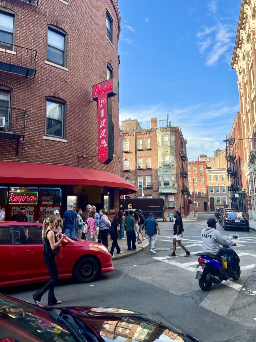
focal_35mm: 26
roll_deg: +0.8
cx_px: 128
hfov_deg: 53.1
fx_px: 256
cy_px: 171
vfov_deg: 67.3
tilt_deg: +8.9
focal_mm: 5.7
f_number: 1.5
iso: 50
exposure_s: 1/932
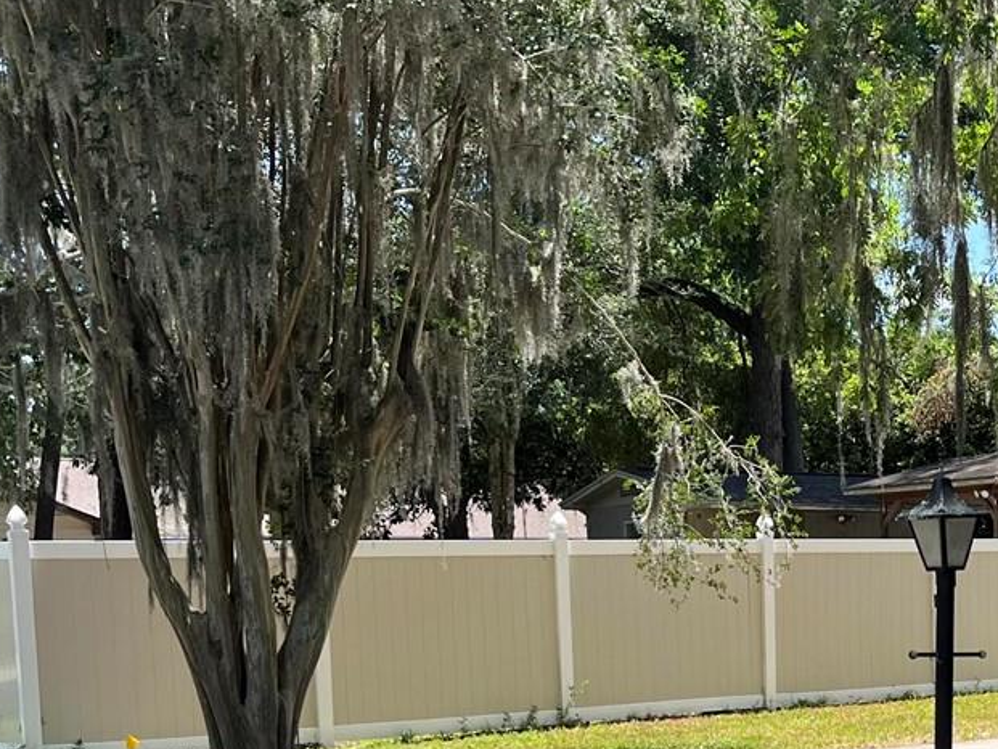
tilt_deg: -4.9
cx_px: 977
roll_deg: +1.0
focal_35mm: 67
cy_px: 768
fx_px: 1932
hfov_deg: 27.4
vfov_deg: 21.1
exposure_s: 1/1151
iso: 50
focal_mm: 5.1
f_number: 1.6
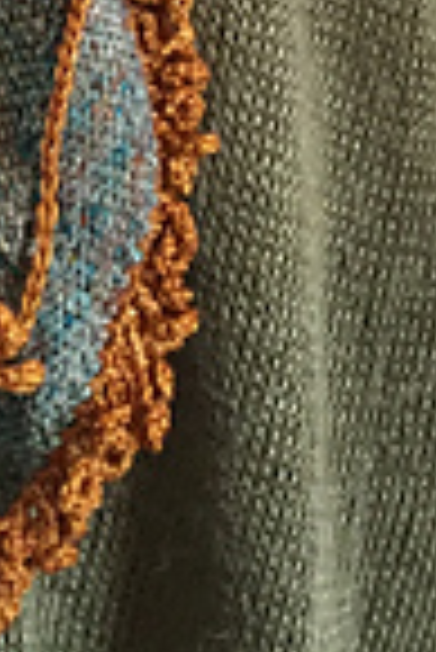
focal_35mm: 133
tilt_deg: -8.7
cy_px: -531
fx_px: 2410
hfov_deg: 10.3
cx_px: 40
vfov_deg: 13.7
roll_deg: +2.1
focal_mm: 4.15
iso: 160
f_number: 2.2
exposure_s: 1/30
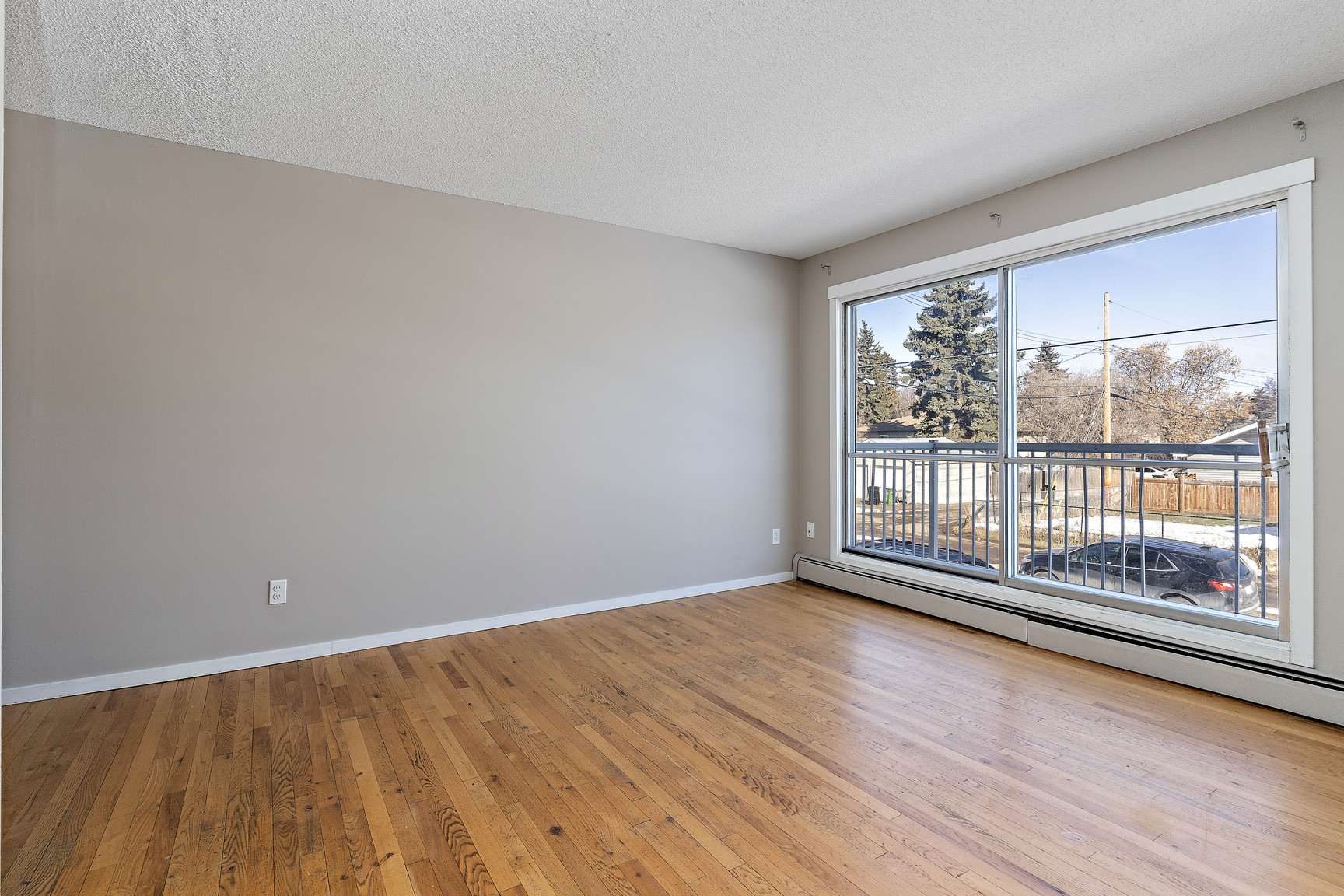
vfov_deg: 70.4
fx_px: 635
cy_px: 448
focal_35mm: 17
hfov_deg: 93.3
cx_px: 672
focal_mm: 17
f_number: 8
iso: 640
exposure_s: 1/80
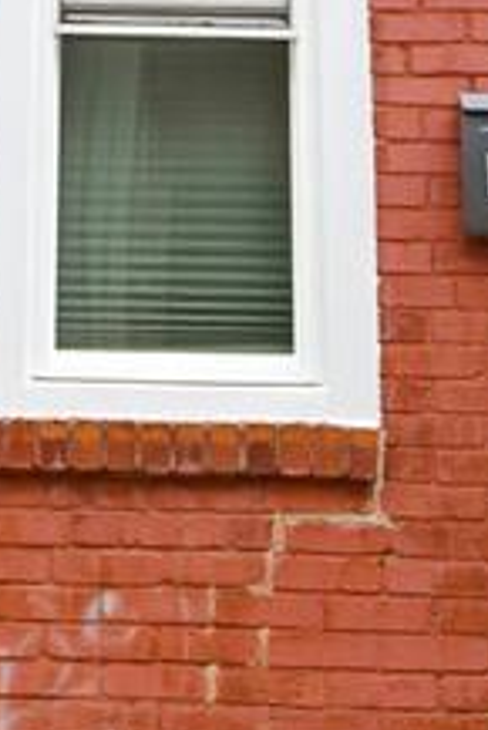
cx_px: 59
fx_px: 2294
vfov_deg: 16.1
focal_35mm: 113
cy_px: -464
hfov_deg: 12.1
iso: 80
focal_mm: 16
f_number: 10
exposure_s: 1/60
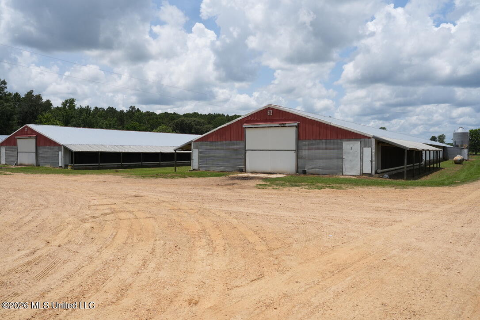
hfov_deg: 65.5
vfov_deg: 46.4
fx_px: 373
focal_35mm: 28
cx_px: 240
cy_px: 160
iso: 200
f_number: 10
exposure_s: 1/500
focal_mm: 28
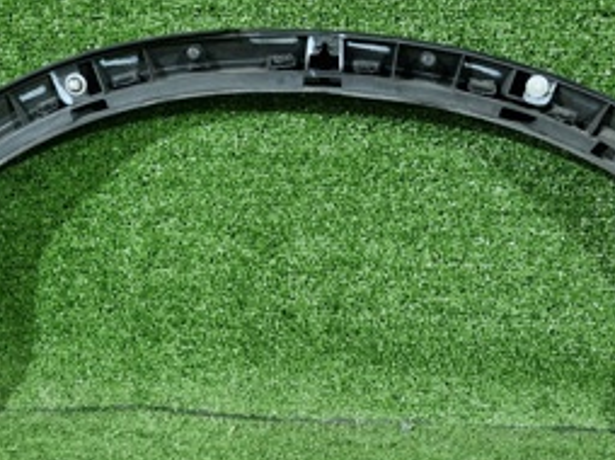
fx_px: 1029
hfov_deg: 33.3
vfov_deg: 25.1
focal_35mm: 58
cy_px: 303
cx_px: 308
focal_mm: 5.4
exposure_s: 1/100
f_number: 1.8
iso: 100
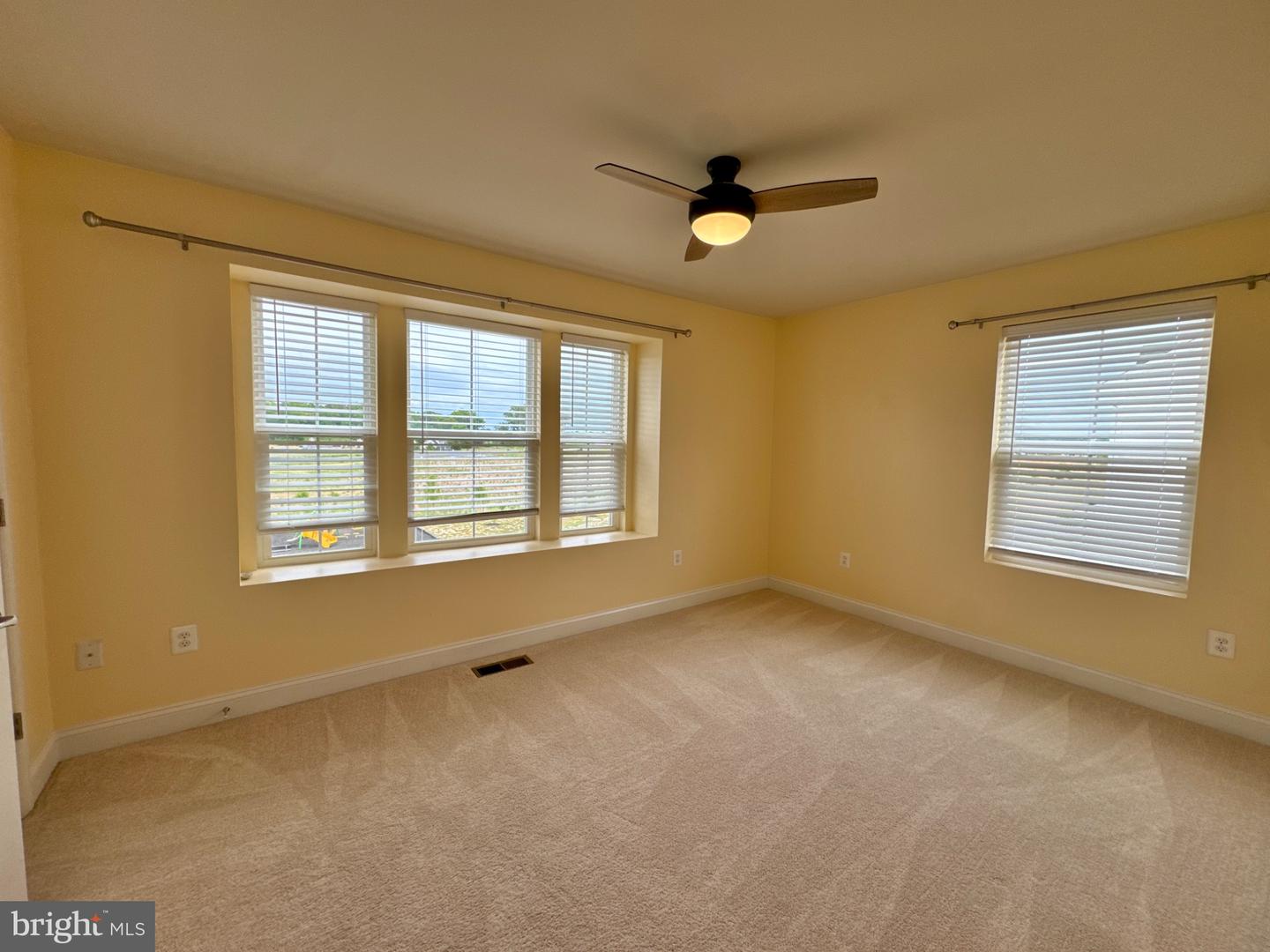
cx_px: 635
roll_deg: -1.9
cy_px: 476
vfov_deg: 85.7
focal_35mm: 14
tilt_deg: -4.0
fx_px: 514
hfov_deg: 102.1
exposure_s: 1/253
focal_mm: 2.22
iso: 40
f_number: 2.2
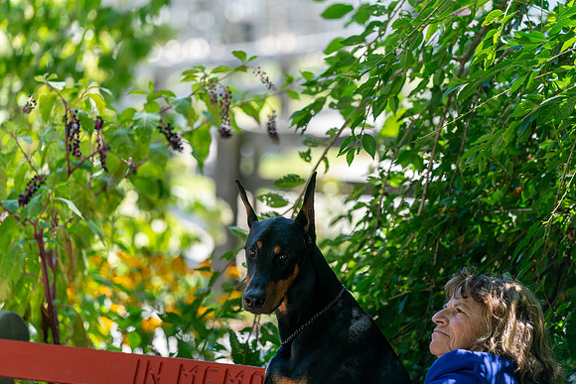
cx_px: 288
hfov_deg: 11.7
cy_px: 192
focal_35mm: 176
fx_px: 2817
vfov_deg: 7.8
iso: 800
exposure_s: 1/1250
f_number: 3.5
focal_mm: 176
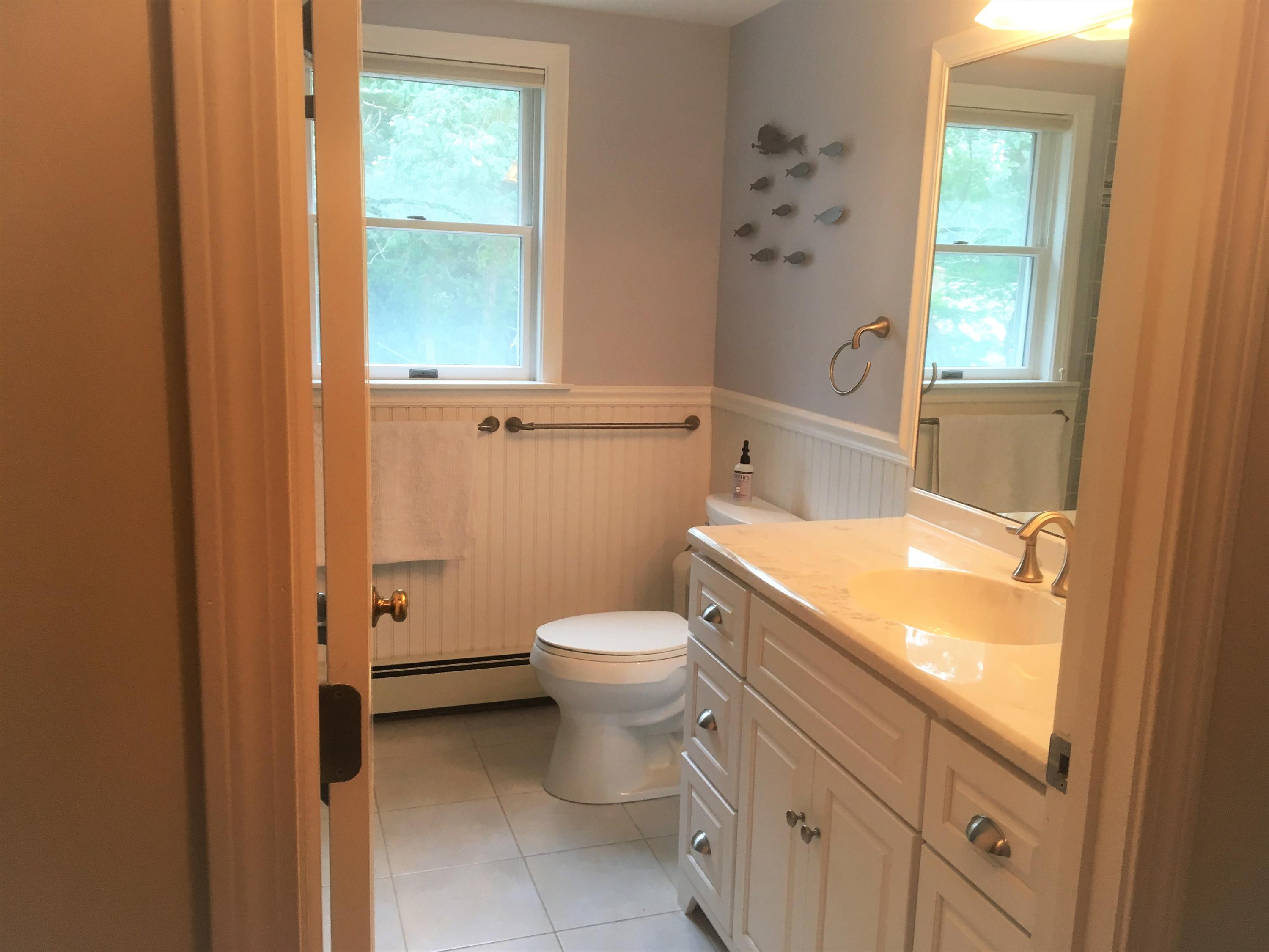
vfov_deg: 48.2
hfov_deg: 61.7
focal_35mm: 29
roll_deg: -1.3
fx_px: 1063
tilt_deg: -9.1
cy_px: 476
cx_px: 634
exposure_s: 1/30
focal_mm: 4.15
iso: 50
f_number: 2.2
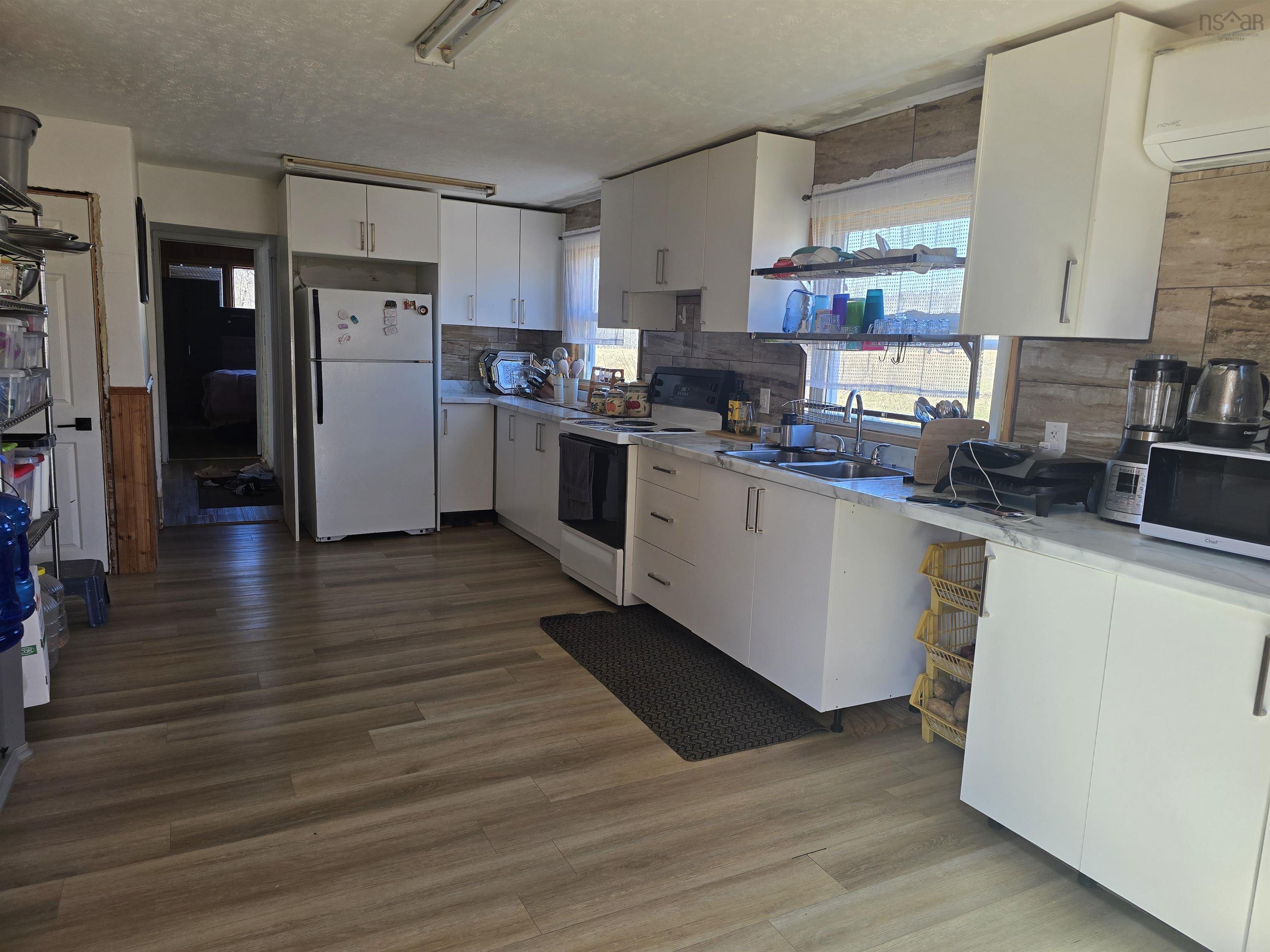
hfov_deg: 73.9
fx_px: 844
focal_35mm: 23
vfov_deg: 58.9
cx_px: 635
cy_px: 476
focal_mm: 6.3
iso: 40
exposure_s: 1/180
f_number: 1.7
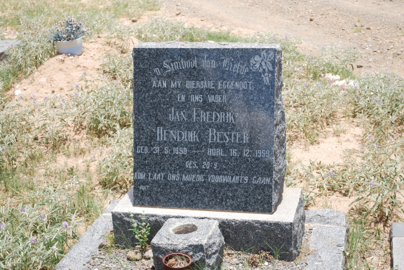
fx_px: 674
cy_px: 135
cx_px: 202
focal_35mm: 60
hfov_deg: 33.4
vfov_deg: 22.7
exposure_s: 1/160
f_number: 6.3
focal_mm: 40
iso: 100
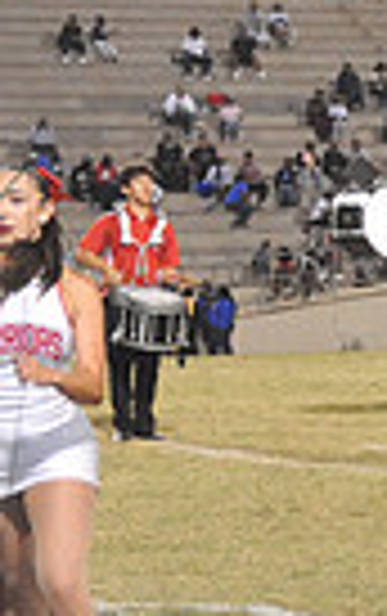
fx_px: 3617
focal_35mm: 215
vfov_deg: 9.7
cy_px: 409
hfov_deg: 5.8
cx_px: 981
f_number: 5.6
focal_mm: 50
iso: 6400
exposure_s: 1/160
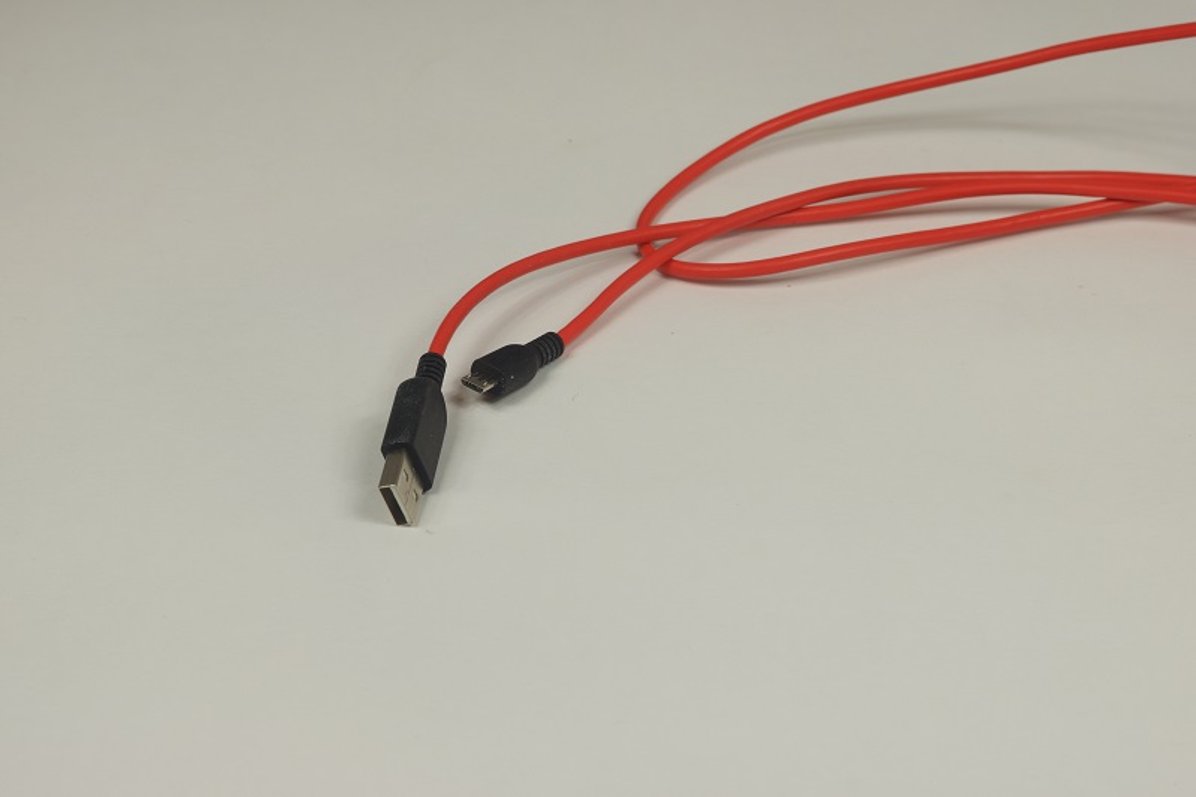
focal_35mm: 75
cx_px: 598
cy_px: 398
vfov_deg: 18.2
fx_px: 2491
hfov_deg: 27.0
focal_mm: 50
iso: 100
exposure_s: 1/25
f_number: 9
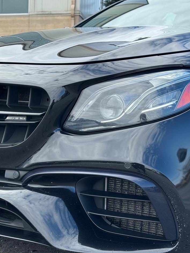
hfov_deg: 22.1
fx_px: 476
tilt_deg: -5.5
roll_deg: -1.1
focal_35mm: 65
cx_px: 21
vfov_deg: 29.8
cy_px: 128
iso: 64
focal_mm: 6.76
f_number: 1.78
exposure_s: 1/1076
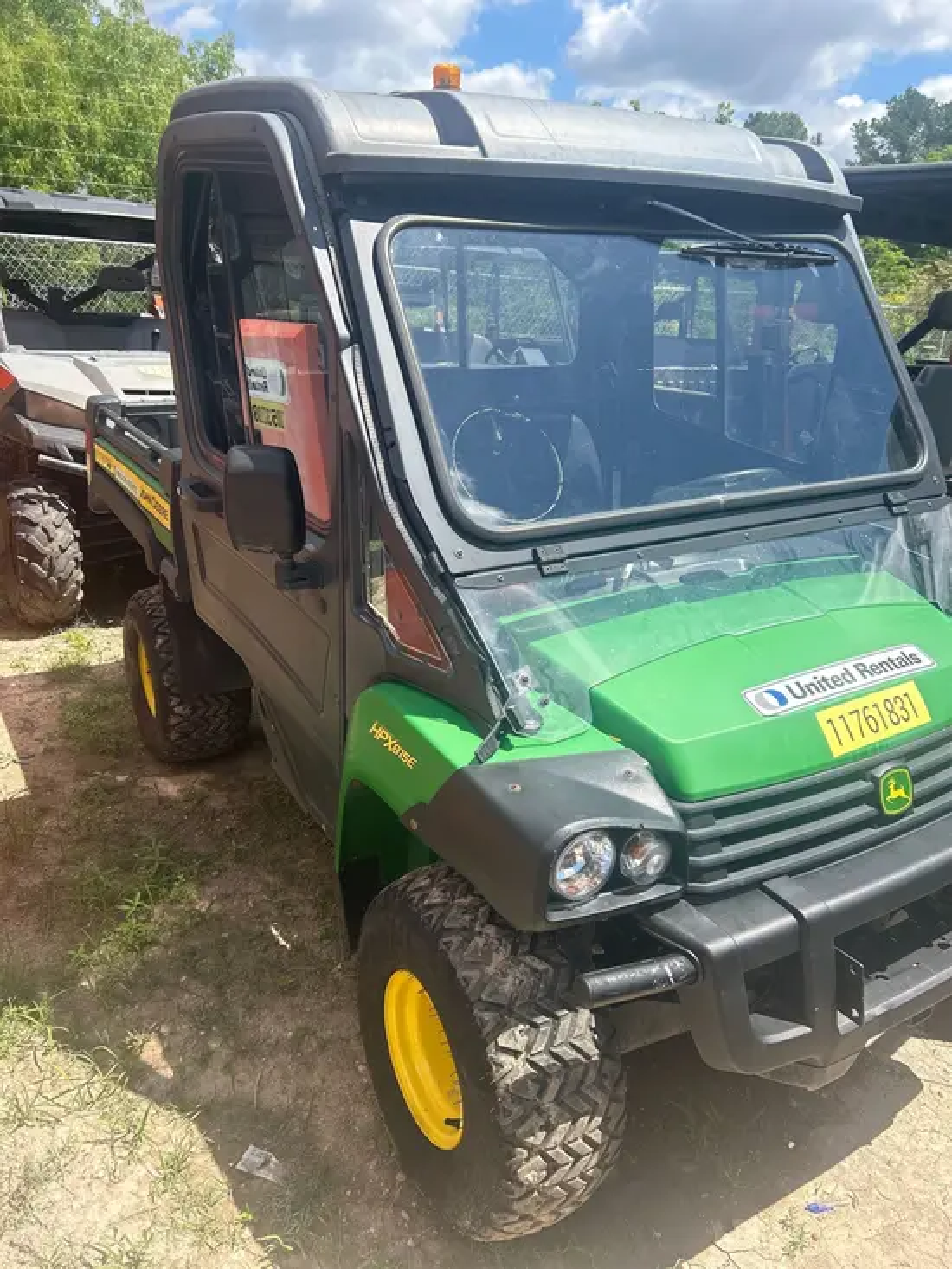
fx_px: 953
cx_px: 476
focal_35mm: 26
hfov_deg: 53.1
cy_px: 634
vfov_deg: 67.3
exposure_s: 1/2353
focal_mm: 5.7
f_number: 1.5
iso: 50
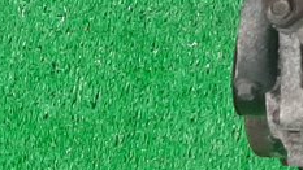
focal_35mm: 175
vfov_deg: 6.8
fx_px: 1406
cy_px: -140
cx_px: 736
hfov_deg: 10.5
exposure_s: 1/50
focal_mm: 3.93
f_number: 1.7
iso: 105
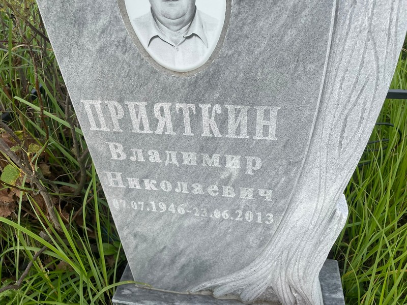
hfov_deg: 67.3
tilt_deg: -36.6
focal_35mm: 26
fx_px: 306
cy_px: 152
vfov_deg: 53.1
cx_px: 204
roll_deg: +5.4
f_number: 1.6
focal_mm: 4.2
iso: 32
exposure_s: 1/1195
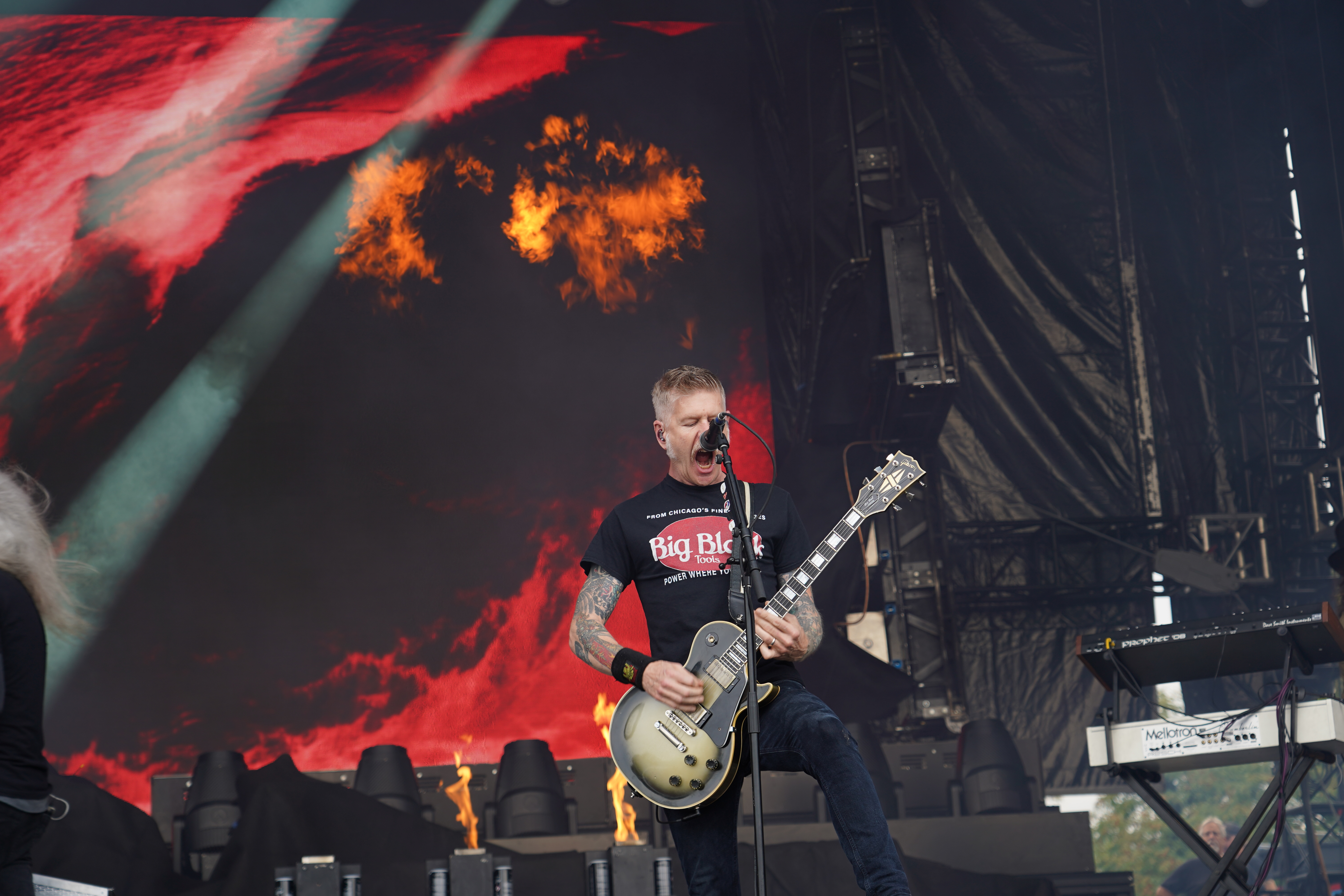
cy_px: 448
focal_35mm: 65
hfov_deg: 31.0
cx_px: 672
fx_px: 2426
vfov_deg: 20.9
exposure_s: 1/125
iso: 100
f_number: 5
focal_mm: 65
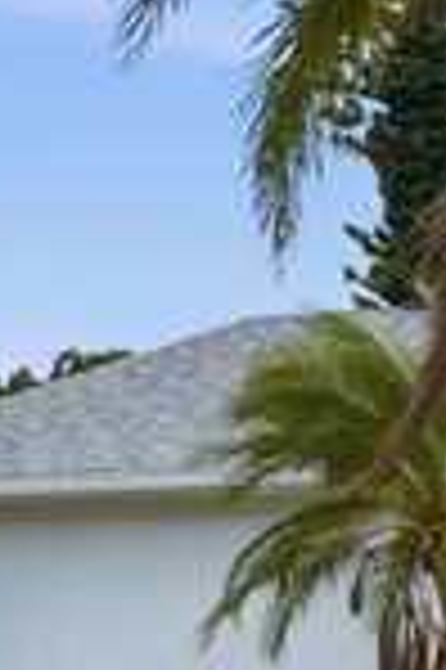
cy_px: 789
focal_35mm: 177
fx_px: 3297
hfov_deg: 6.9
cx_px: 1383
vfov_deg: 11.4
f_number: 8
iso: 200
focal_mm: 33
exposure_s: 1/1600
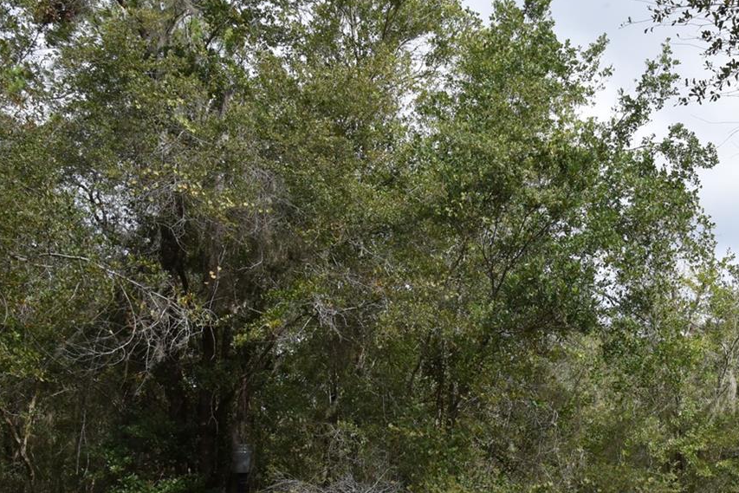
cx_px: 593
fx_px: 924
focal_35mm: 45
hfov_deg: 41.7
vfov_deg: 28.7
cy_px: 443
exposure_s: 1/500
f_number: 11
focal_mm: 24
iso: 1250
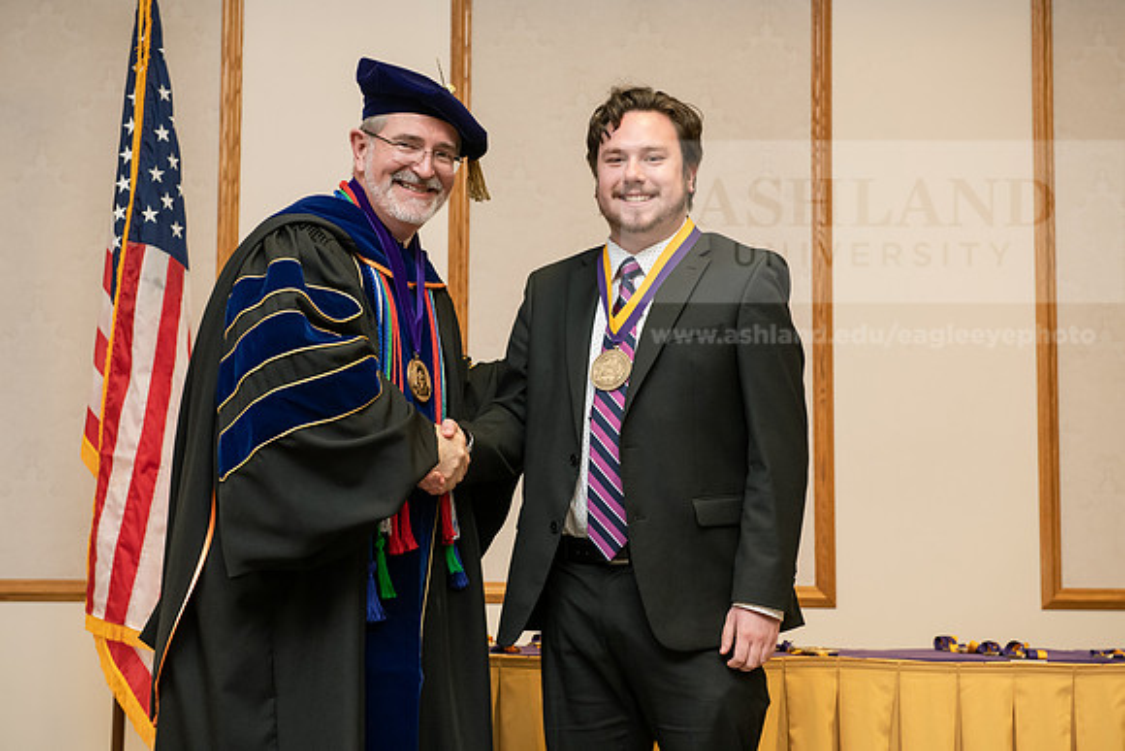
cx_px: 562
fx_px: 2063
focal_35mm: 66
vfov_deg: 20.6
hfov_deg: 30.5
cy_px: 376
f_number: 5.6
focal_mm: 66
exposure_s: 1/200
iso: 2000
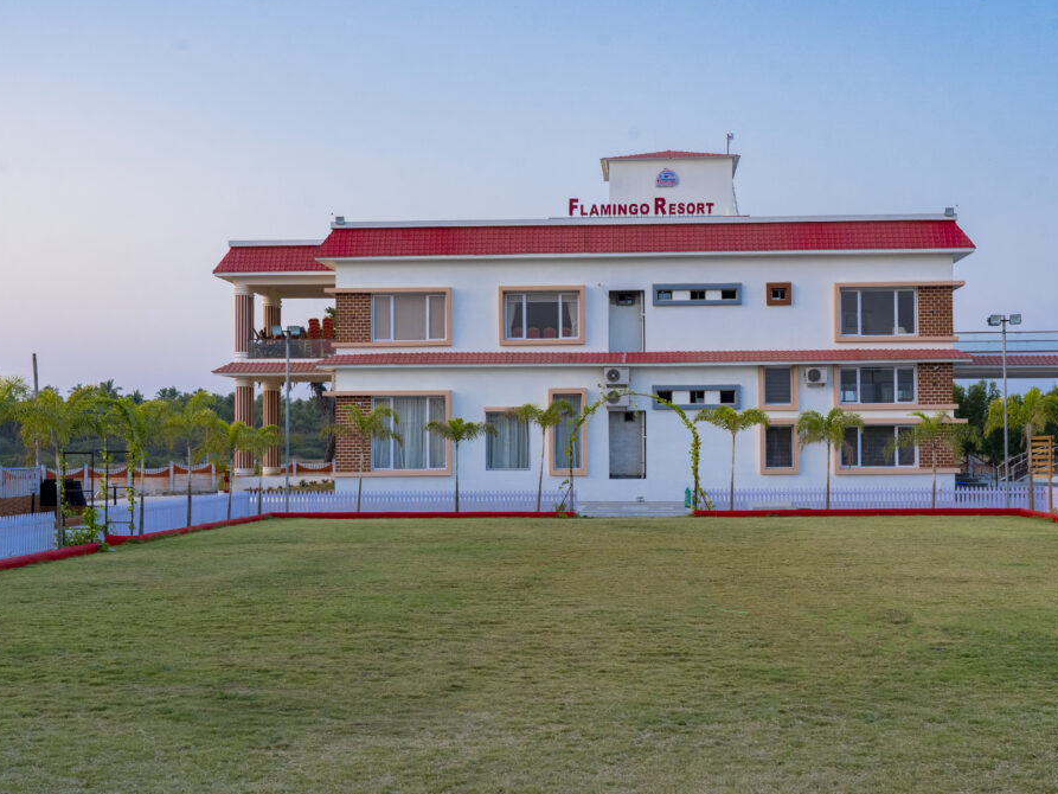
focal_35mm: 43
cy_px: 401
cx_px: 590
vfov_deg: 33.6
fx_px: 1314
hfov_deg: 43.8
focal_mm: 39
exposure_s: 1/250
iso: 2500
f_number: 9
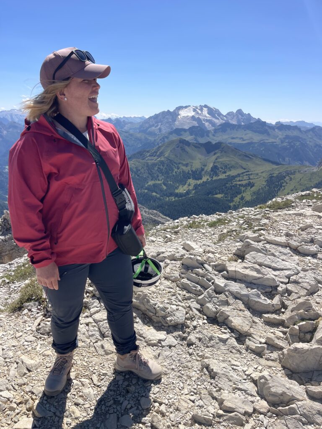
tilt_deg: -16.8
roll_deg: -1.0
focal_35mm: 25
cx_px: 161
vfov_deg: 69.4
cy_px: 214
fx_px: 310
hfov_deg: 54.9
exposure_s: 1/3922
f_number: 1.6
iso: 32
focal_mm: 5.1
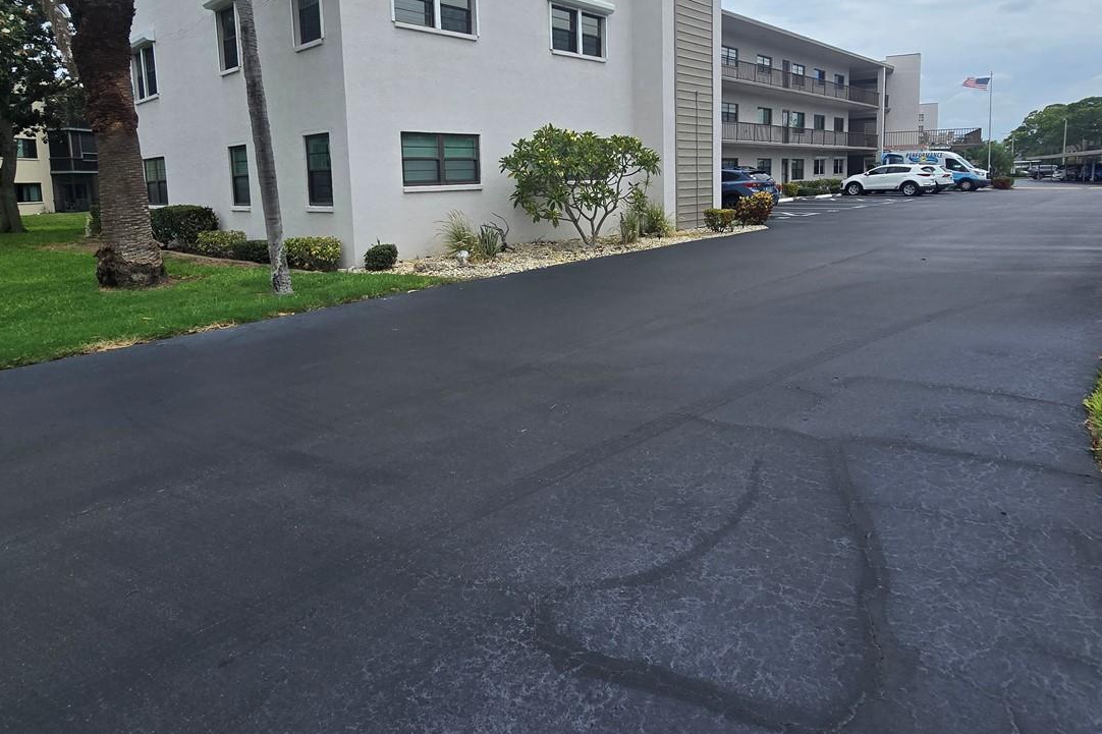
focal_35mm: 20
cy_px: 250
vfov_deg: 60.6
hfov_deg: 84.0
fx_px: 612
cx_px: 539
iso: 50
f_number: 2.2
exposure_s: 1/2767
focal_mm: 2.2
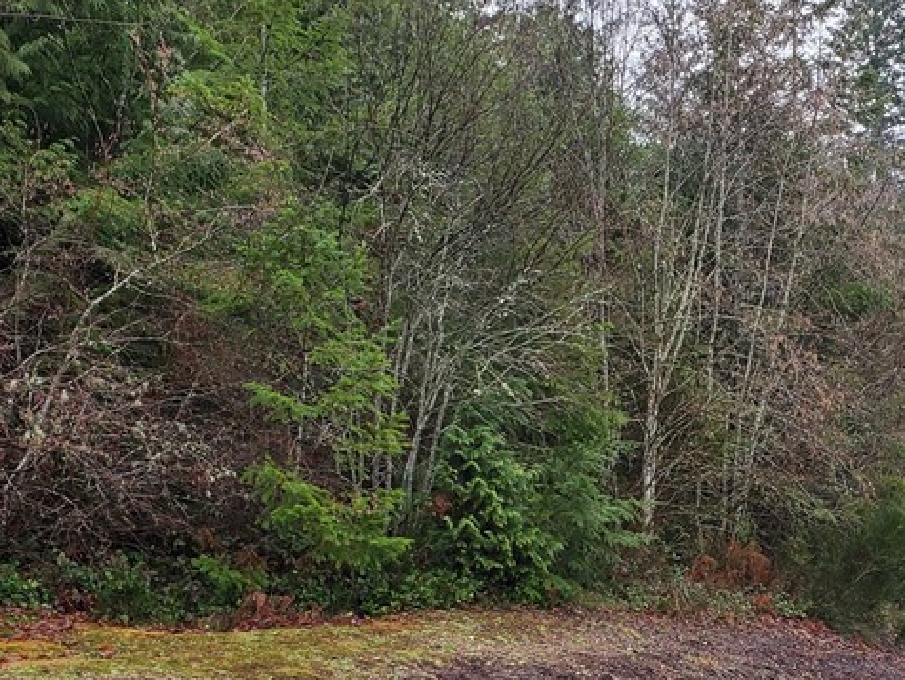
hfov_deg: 33.4
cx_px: 714
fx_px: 1465
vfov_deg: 25.6
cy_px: 552
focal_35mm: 56
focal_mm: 4.3
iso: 160
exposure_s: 1/120
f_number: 2.4
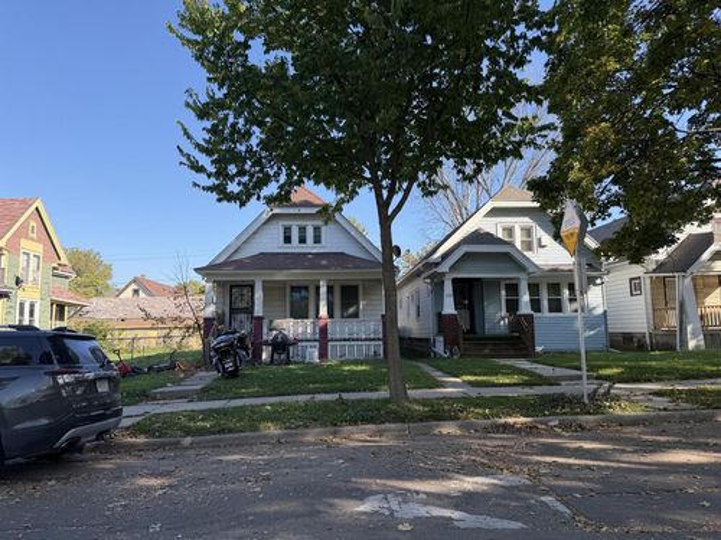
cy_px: 270
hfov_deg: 71.6
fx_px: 500
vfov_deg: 56.8
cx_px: 360
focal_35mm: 24
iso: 80
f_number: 1.78
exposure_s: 1/1689
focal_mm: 6.76
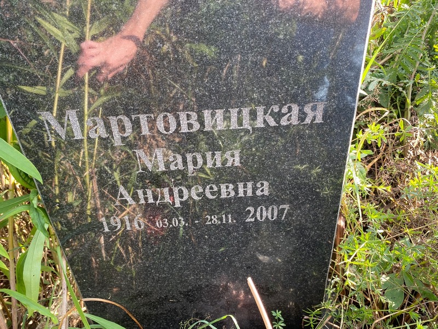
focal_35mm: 26
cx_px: 219
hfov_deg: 67.3
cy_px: 164
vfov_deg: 53.1
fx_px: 329
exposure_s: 1/122
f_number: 1.8
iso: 50
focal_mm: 4.25
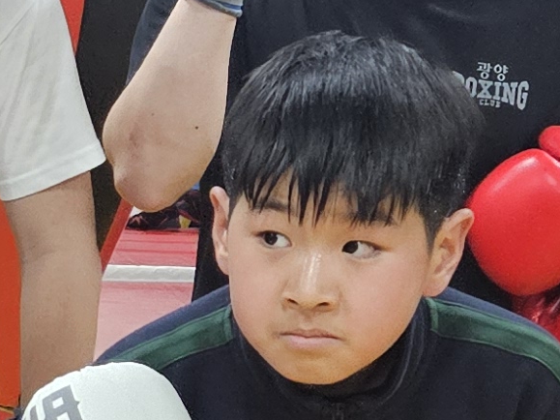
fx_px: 2572
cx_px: -598
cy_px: 499
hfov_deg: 11.2
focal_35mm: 159
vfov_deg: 9.2
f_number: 1.8
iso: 500
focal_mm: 5.4
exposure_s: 1/120
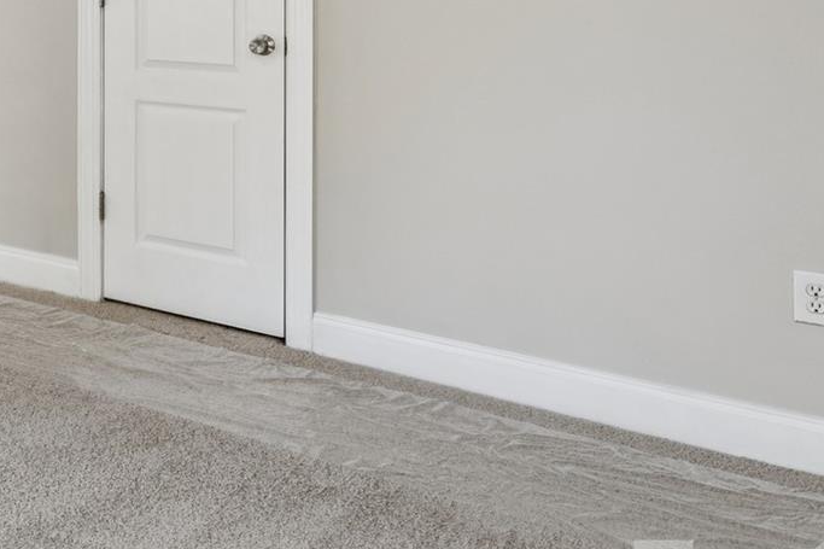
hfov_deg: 32.3
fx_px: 1098
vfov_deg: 26.0
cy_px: -46
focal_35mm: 48
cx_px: -217
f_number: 9
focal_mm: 16
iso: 100
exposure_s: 1/15
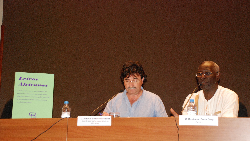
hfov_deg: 27.9
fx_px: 504
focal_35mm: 76
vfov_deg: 15.9
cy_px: 79
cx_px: 125
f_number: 4.8
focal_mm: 48
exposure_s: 1/25
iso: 1250
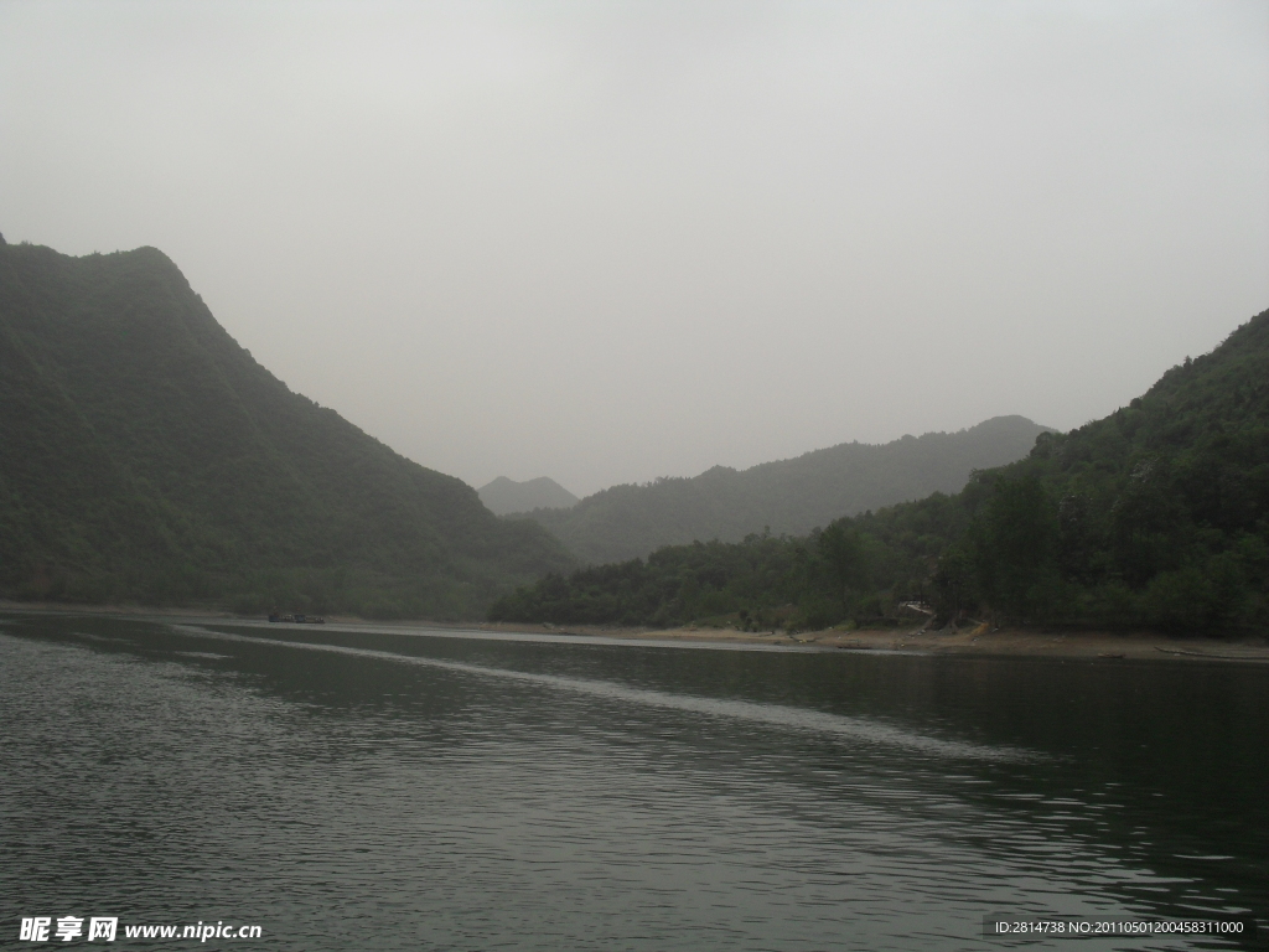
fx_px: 1283
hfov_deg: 52.6
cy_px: 476
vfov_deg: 40.7
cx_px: 634
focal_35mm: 35
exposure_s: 1/180
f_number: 8.4
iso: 100
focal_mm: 6.3
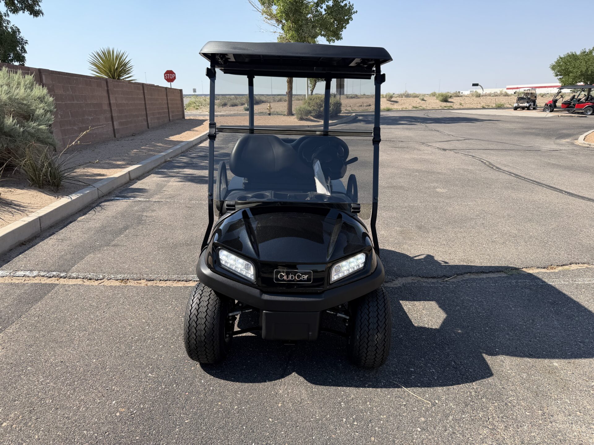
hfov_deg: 71.6
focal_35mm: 24
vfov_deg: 56.8
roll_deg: +1.7
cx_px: 297
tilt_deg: -16.4
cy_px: 222
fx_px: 412
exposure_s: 1/3021
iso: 80
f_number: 1.78
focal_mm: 6.76
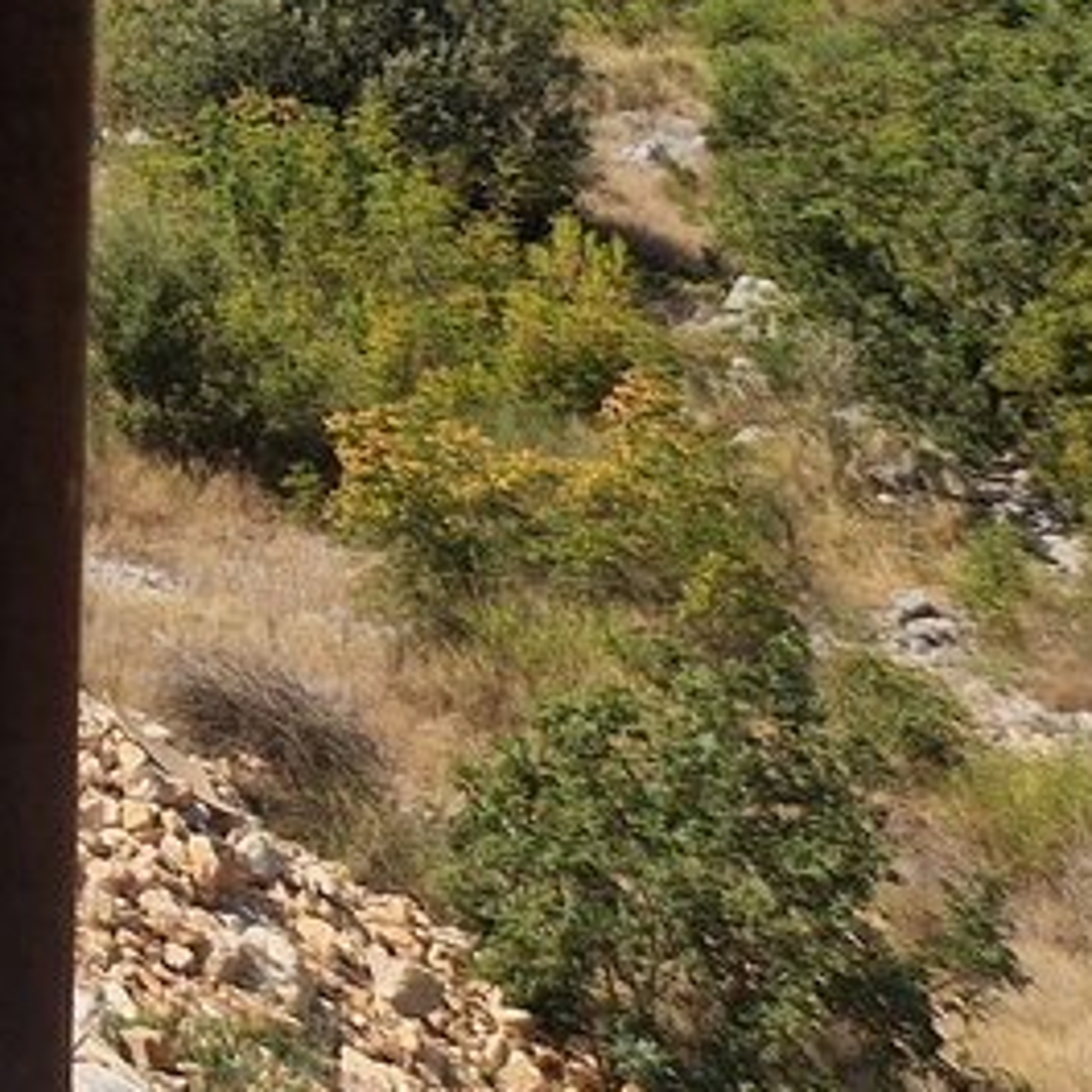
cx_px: -1265
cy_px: -639
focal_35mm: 92
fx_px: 3284
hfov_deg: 14.6
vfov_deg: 16.8
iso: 50
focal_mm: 5.4
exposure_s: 1/2440
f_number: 1.8
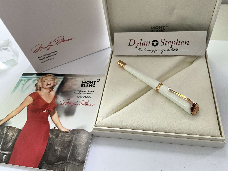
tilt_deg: -50.4
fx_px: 191
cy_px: 86
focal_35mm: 29
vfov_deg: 48.2
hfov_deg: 61.7
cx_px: 114
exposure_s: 1/122
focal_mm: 3
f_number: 1.8
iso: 50
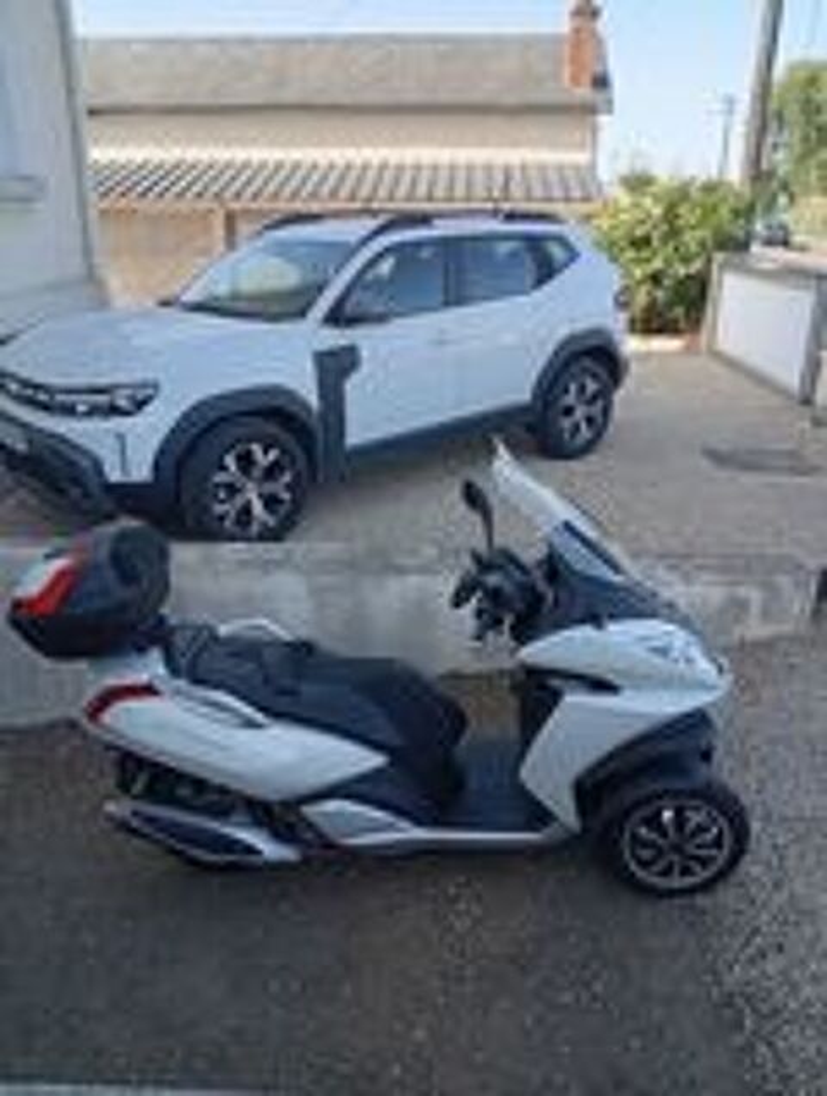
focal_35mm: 27
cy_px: 548
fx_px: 857
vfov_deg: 65.2
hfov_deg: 51.5
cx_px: 414
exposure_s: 1/115
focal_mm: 3.98
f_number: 1.8
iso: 50
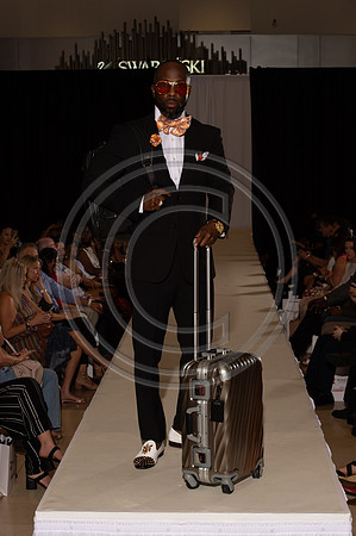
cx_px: 178
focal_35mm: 75
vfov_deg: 27.0
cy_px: 268
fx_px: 1115
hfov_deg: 18.1
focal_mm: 75
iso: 800
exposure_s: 1/250
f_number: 9
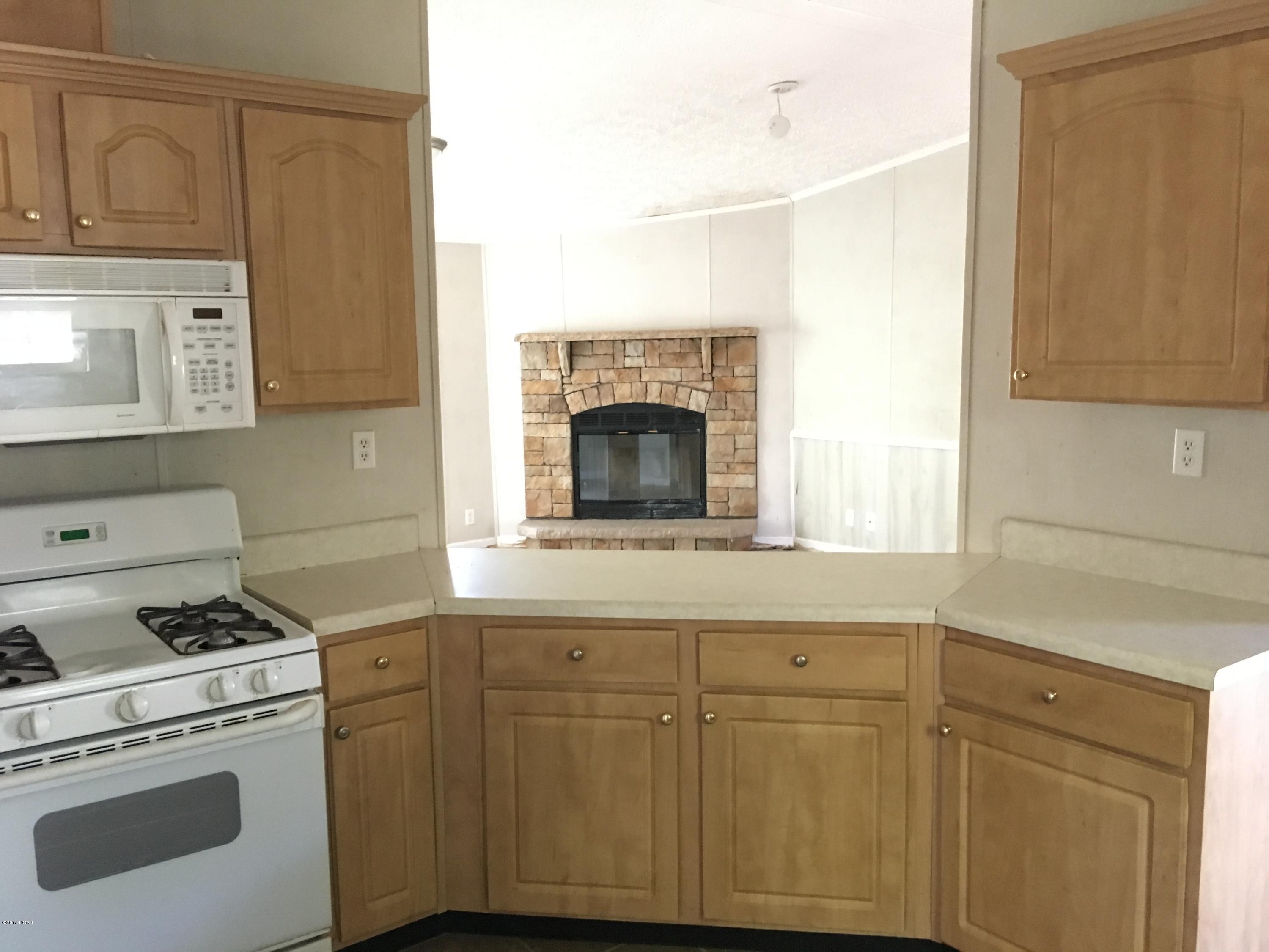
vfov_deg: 48.2
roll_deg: +1.1
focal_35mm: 29
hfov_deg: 61.7
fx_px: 1063
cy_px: 476
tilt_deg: -6.9
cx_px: 634
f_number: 2.2
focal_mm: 4.15
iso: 500
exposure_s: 1/15
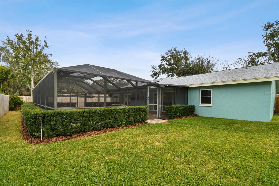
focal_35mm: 15
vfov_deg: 77.3
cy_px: 93
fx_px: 116
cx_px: 140
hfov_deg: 100.4
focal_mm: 10
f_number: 7.1
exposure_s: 1/160
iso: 100
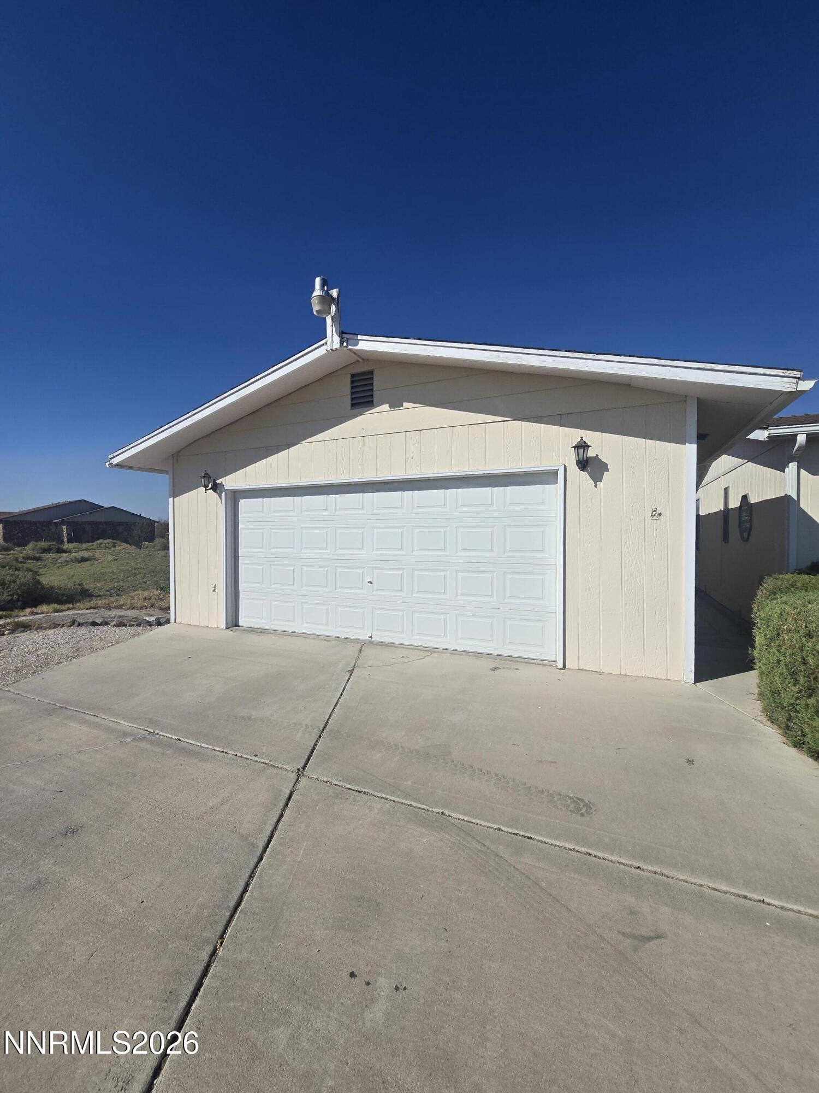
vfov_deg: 106.2
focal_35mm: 13
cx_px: 410
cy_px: 546
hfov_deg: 89.9
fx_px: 410
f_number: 2.2
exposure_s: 1/5883
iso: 50
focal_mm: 2.2
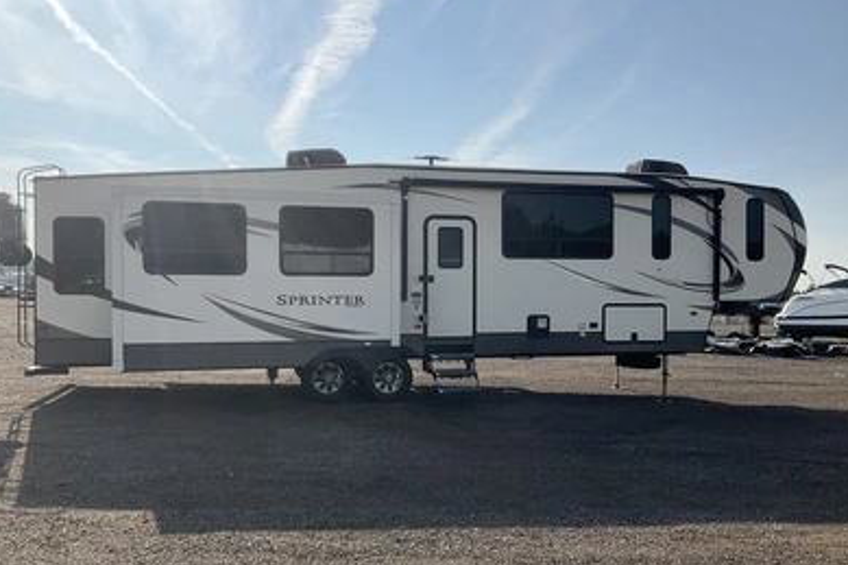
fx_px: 730
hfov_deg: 60.3
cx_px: 425
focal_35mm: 31
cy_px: 303
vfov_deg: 42.3
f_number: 1.8
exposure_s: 1/3322
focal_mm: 3
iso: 25
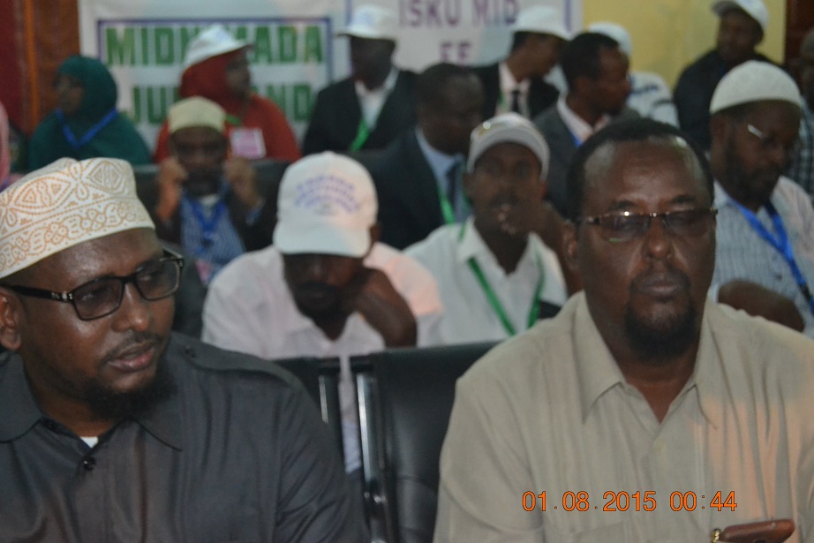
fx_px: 1425
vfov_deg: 21.6
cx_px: 407
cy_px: 272
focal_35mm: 63
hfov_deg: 31.9
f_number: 5
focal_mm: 42
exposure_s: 1/60
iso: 3200
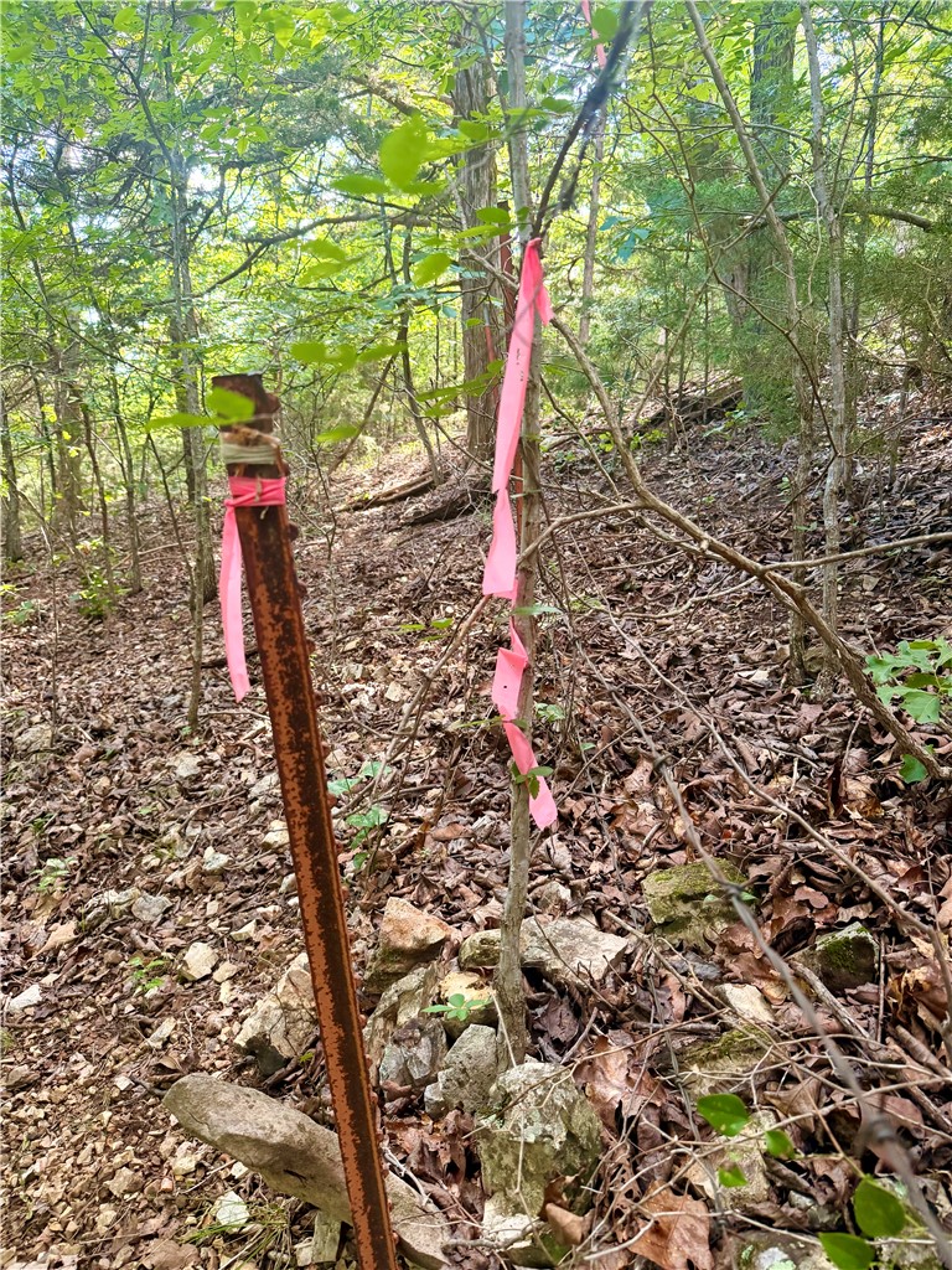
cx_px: 476
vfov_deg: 71.6
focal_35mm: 24
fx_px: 880
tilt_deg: -10.7
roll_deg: -2.7
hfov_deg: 56.8
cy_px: 635
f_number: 1.78
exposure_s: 1/110
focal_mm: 6.76
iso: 200
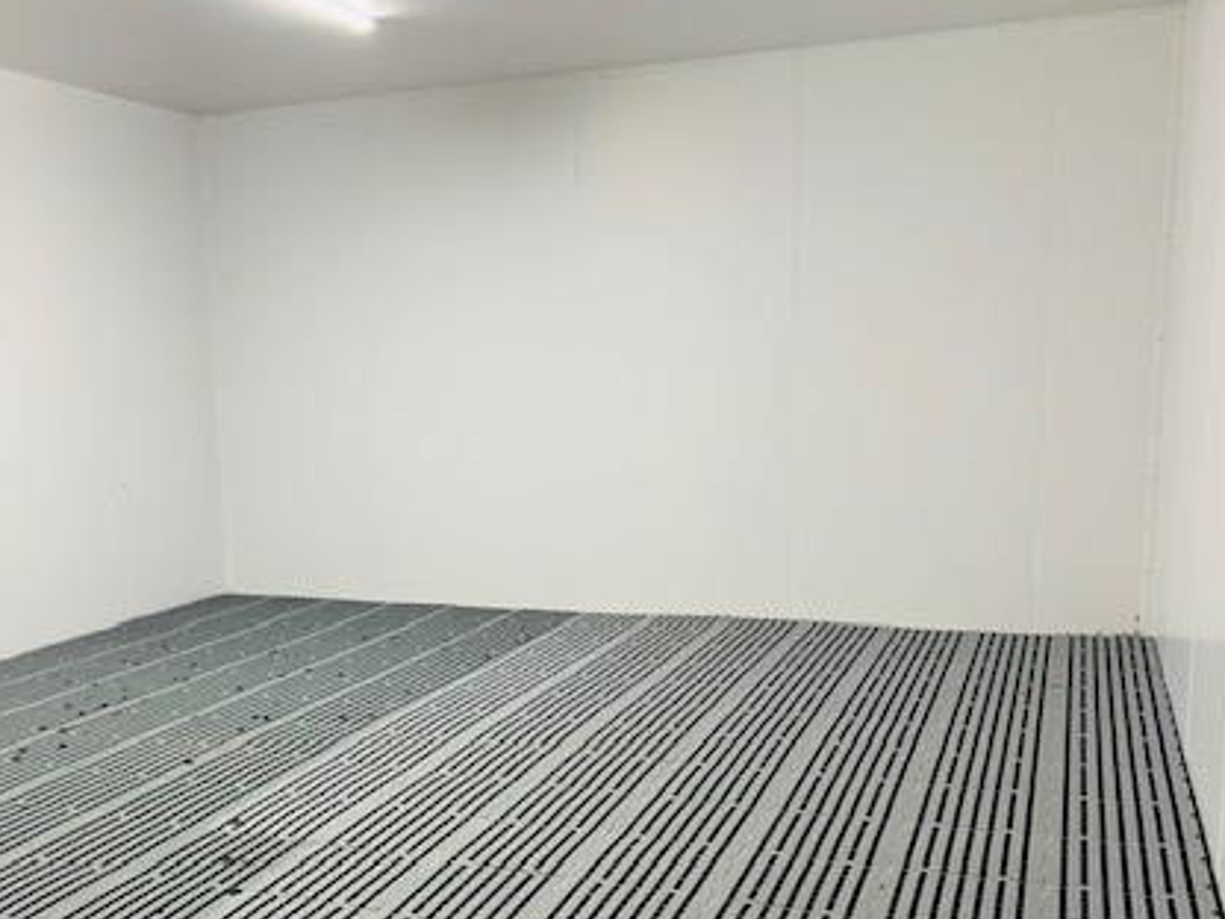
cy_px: 624
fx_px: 1416
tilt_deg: -9.5
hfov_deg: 46.1
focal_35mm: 40
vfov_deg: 35.6
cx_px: 409
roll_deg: +2.0
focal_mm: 4.25
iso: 200
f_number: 1.8
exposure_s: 1/60
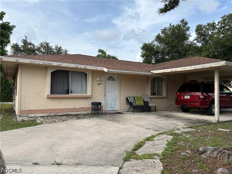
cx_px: 116
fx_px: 174
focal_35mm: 26
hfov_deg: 67.3
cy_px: 87
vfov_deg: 53.1
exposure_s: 1/2747
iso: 50
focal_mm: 5.96
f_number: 1.6
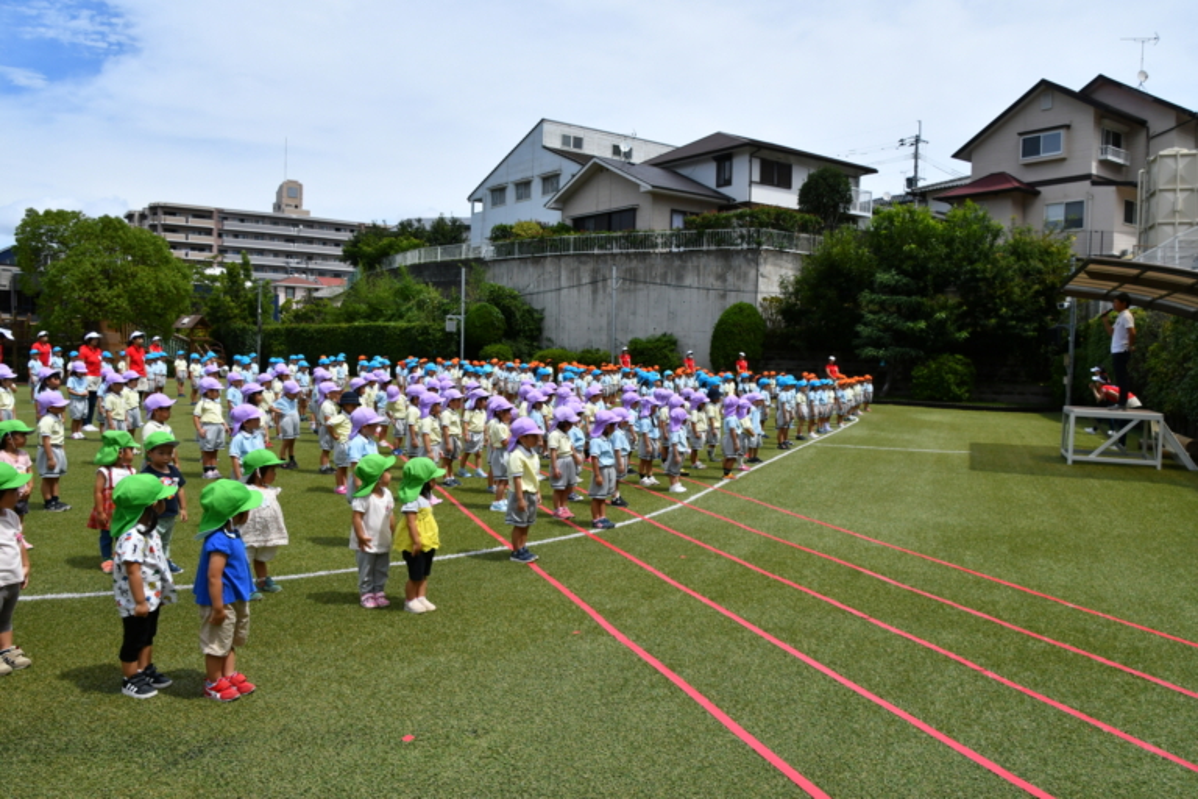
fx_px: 898
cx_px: 599
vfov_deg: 47.9
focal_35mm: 27
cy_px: 400
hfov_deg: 67.4
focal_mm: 18
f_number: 8
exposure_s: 1/2000
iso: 400
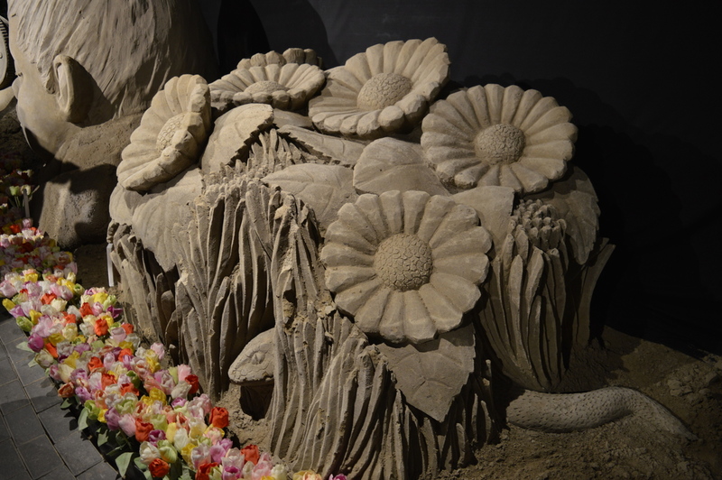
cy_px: 240
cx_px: 361
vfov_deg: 47.9
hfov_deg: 67.4
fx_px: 541
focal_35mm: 27
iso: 500
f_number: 3.5
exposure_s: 1/15
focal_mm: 18
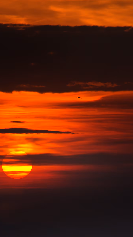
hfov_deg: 2.4
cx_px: 17
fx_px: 3211
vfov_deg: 4.2
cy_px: 160
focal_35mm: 512
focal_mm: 200
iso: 100
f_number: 9.5
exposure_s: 1/180
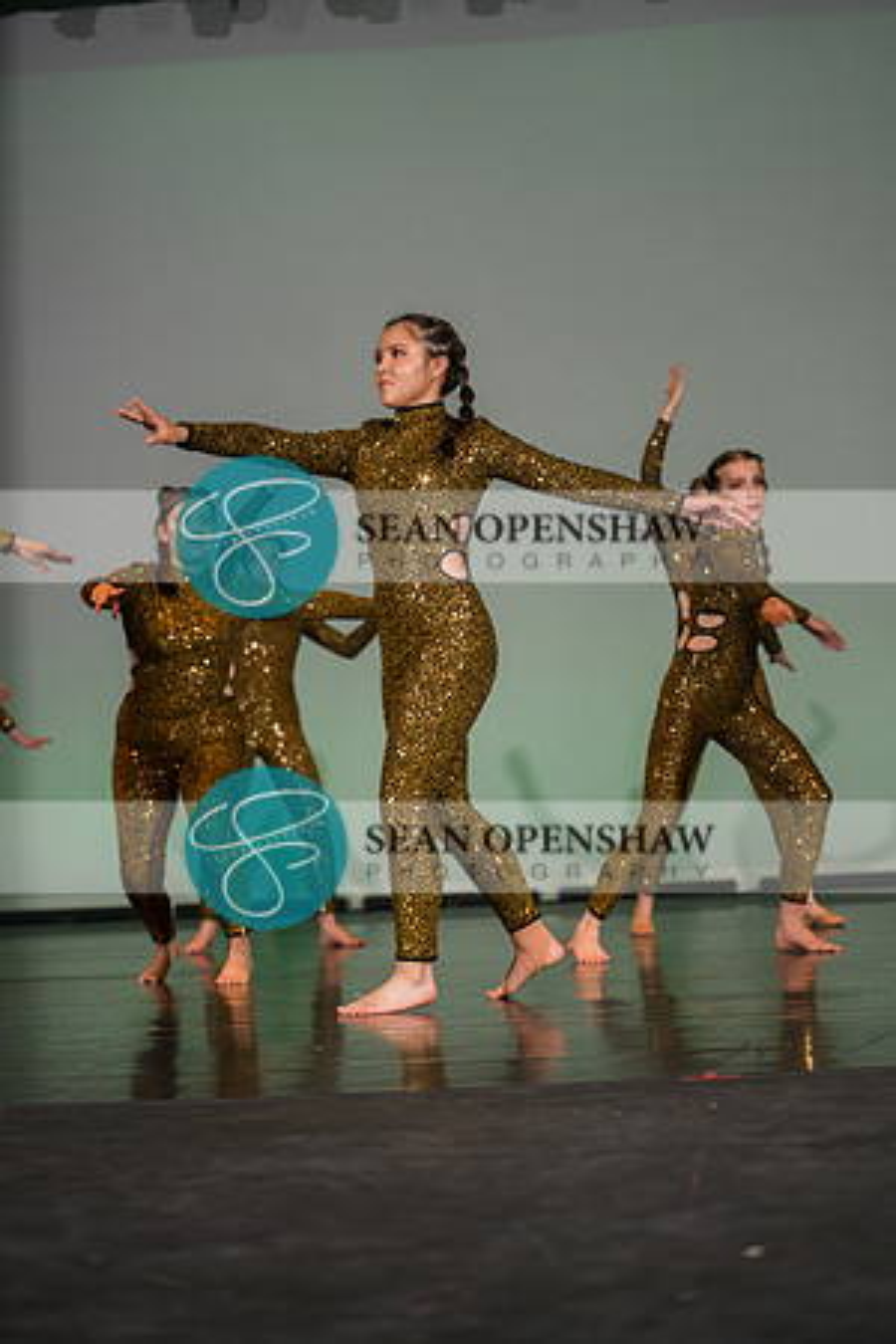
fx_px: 2613
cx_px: 448
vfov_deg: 28.8
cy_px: 672
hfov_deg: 19.5
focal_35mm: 70
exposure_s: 1/500
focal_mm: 70
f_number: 2.8
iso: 400
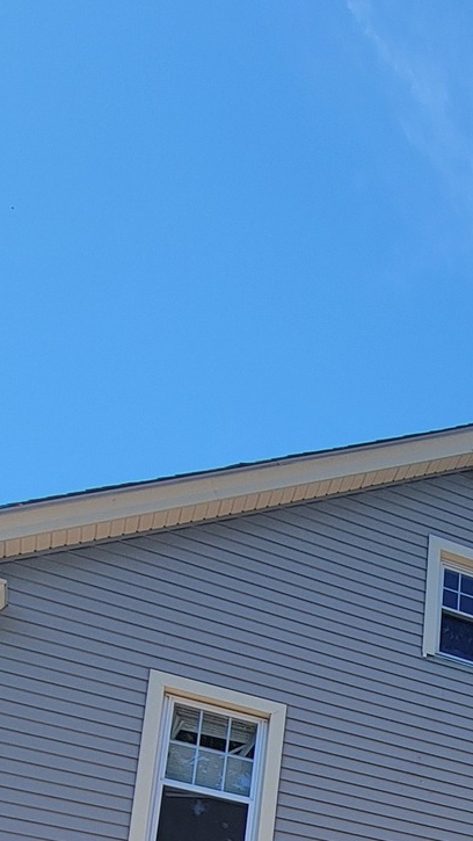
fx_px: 1003
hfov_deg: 22.9
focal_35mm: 45
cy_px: 1064
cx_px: 654
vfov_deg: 34.2
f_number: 2.2
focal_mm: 2.2
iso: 50
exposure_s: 1/924
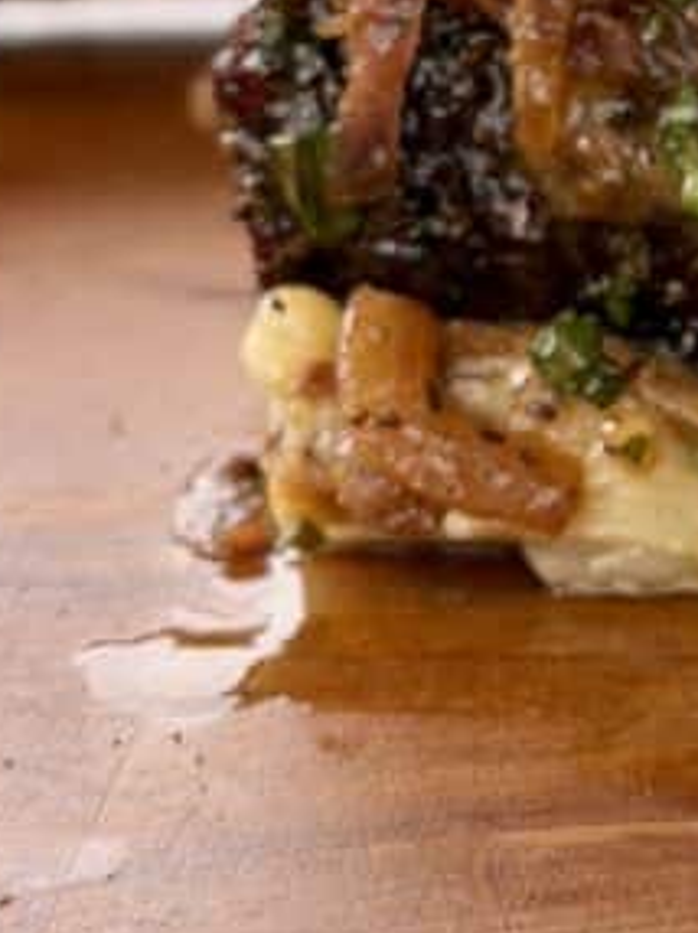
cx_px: 1151
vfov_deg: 11.1
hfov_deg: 8.4
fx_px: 4631
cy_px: -457
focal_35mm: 172
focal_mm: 6.76
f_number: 1.78
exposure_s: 1/865
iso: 64
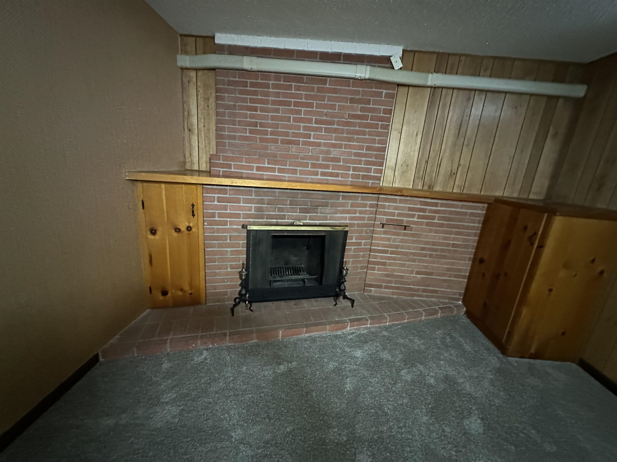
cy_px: 231
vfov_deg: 85.7
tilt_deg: -15.6
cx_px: 308
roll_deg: -4.5
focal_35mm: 14
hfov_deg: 102.1
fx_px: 250
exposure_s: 1/30
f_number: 2.2
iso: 1600
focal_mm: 2.22
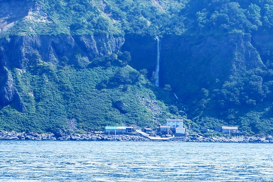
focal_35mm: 264
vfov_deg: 5.2
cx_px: 136
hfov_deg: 7.8
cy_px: 91
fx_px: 2000
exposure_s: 1/320
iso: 200
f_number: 8
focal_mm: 55
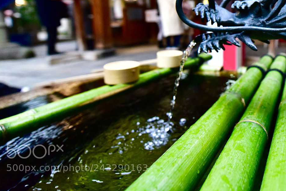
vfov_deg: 48.8
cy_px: 28
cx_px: 233
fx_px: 191
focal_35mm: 24
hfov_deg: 66.3
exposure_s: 1/640
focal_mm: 14
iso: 2000
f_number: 2.8
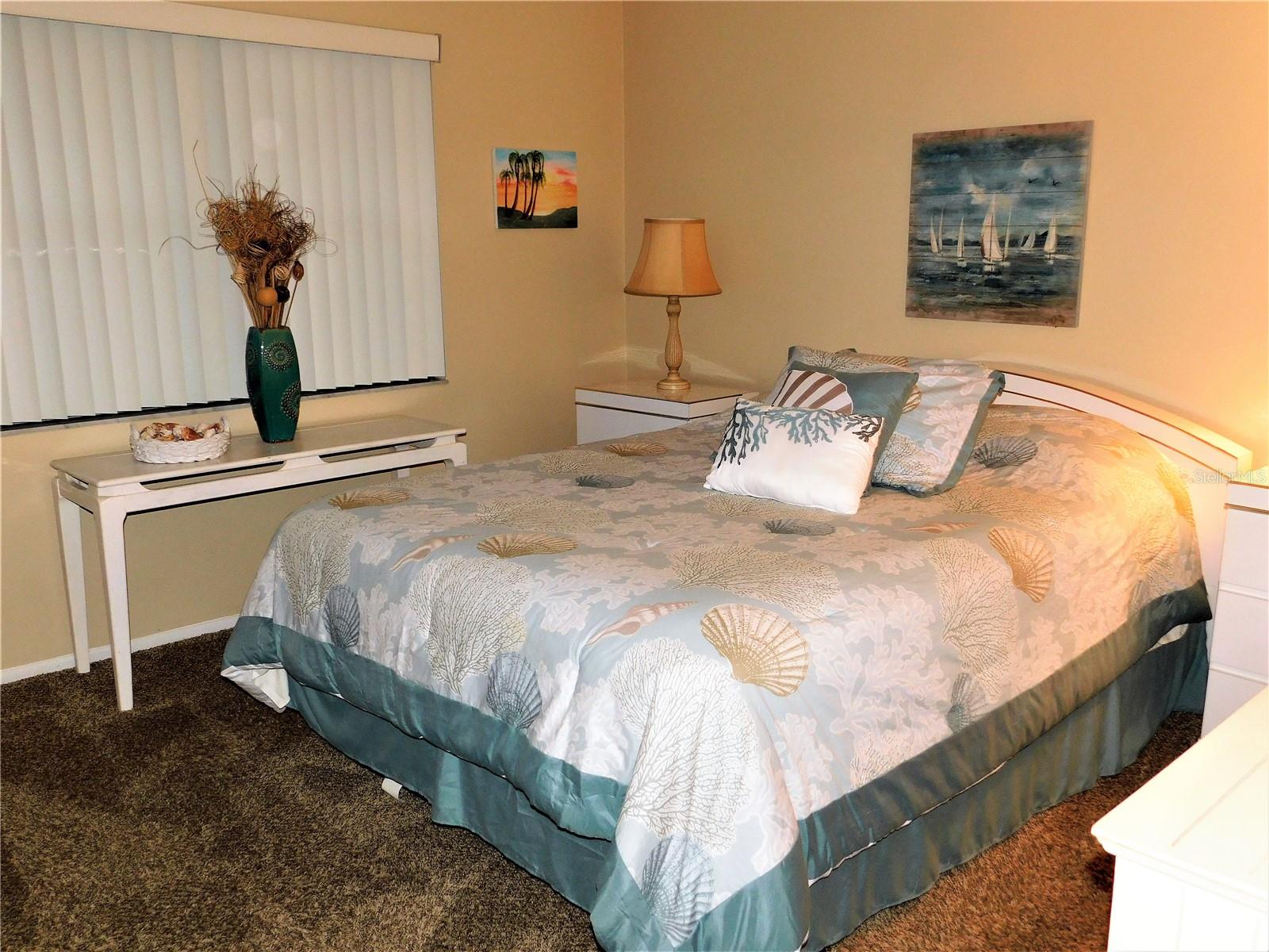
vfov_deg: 46.8
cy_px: 476
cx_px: 634
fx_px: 1100
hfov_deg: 60.0
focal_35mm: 30
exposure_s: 1/30
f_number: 3.2
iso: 200
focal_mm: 5.3
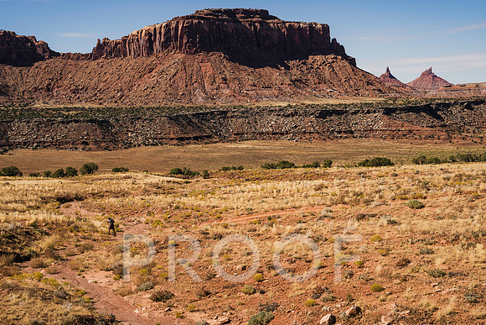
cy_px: 162
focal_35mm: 57
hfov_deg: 35.0
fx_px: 770
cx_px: 243
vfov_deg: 23.8
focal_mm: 57
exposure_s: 1/640
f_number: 7.1
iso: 160
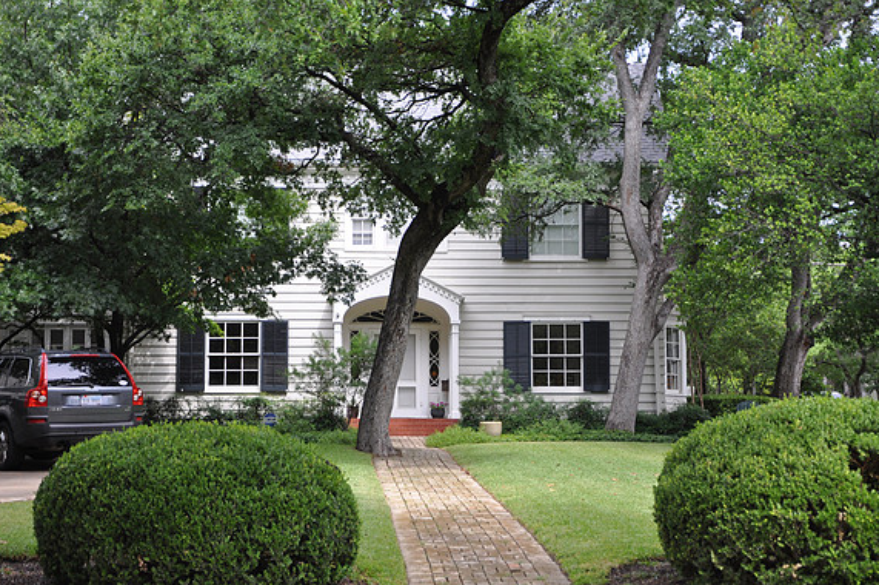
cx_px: 436
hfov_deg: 29.5
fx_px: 1672
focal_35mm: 69
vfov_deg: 19.8
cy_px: 292
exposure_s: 1/100
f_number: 5
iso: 400
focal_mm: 45
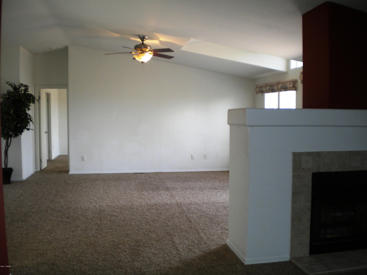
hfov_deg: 52.6
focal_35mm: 35
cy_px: 138
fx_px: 371
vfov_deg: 40.7
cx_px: 184
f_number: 3.1
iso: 107
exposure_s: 1/55
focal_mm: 6.3
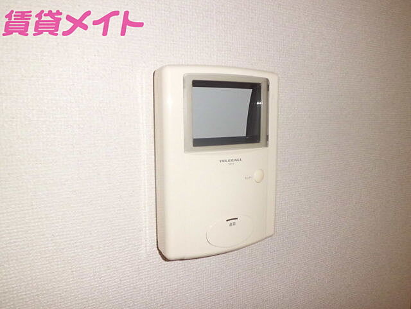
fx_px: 309
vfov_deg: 53.1
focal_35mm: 26
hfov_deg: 67.3
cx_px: 206
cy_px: 154
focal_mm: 4.7
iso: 64
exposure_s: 1/60
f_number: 2.8
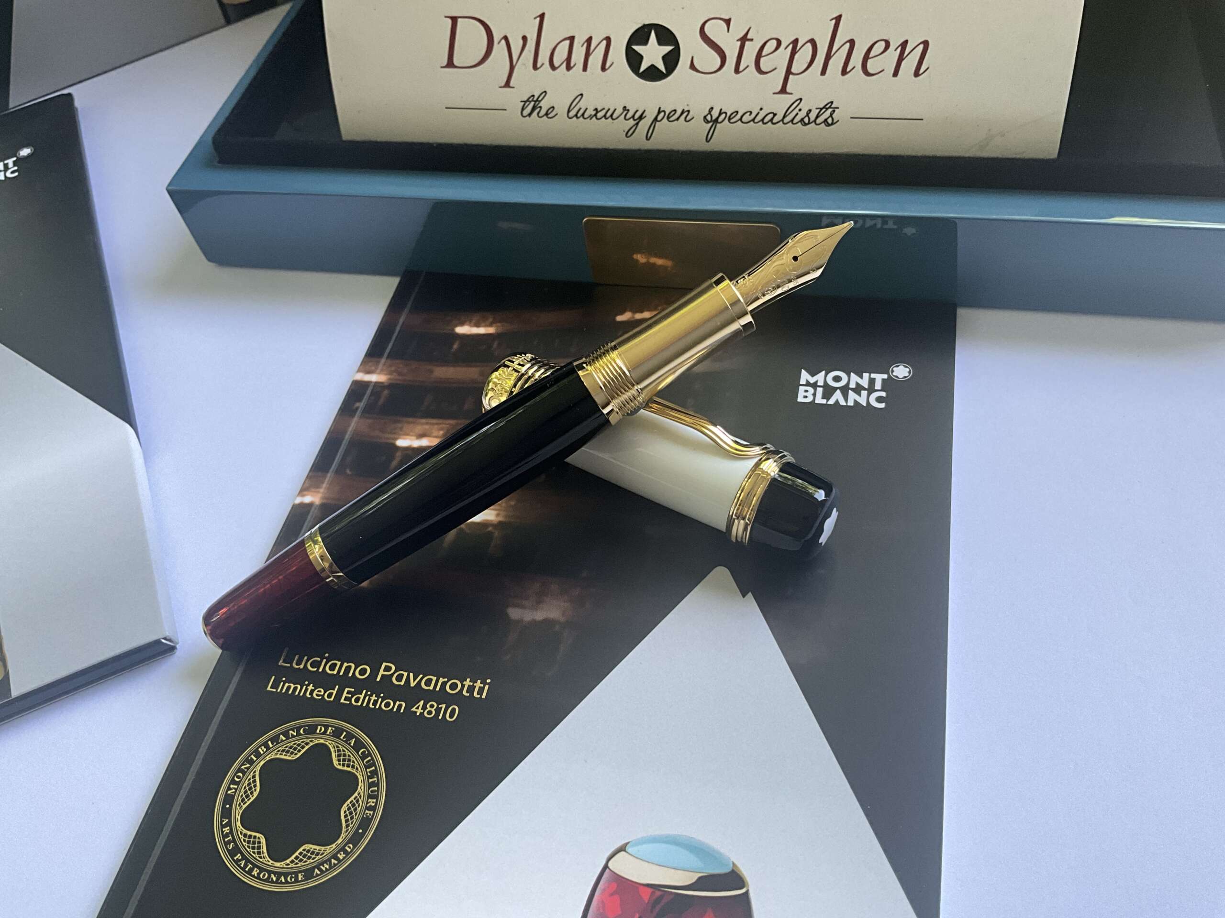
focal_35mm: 29
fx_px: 1026
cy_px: 459
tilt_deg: -52.8
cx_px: 612
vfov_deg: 48.2
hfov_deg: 61.7
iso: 64
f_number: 1.8
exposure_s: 1/94
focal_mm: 3
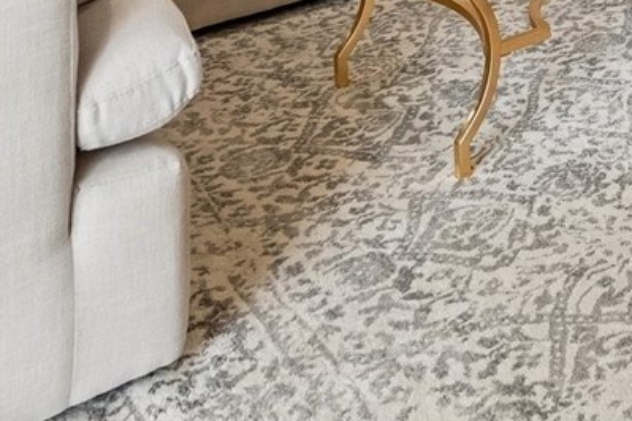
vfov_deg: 15.4
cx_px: 847
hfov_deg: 25.2
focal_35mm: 68
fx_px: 1194
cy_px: -455
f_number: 8
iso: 400
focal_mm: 16
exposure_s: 1/25
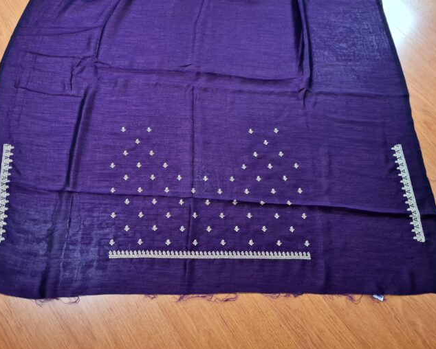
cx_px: 201
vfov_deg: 51.6
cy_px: 169
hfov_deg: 62.1
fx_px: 362
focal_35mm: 28
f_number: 1.8
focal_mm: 5.4
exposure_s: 1/60
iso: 250
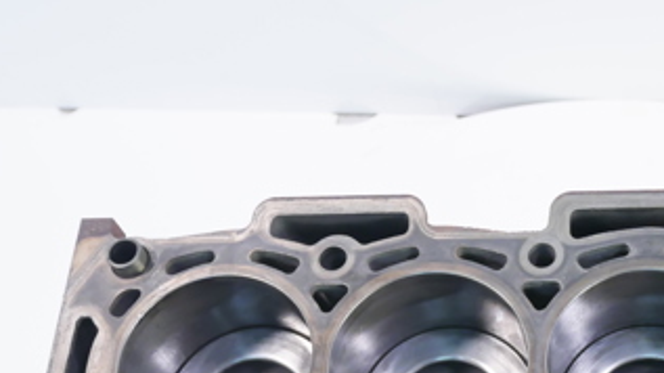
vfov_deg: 17.6
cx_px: 555
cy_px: 417
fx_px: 1162
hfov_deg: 30.9
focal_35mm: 66
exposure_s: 1/60
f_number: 3.7
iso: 400
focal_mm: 15
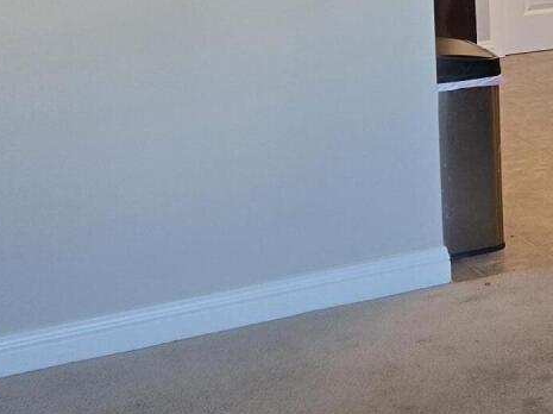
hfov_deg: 17.7
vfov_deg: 14.5
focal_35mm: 99
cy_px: -69
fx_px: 1580
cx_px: 836
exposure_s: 1/120
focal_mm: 5.4
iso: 200
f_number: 1.8
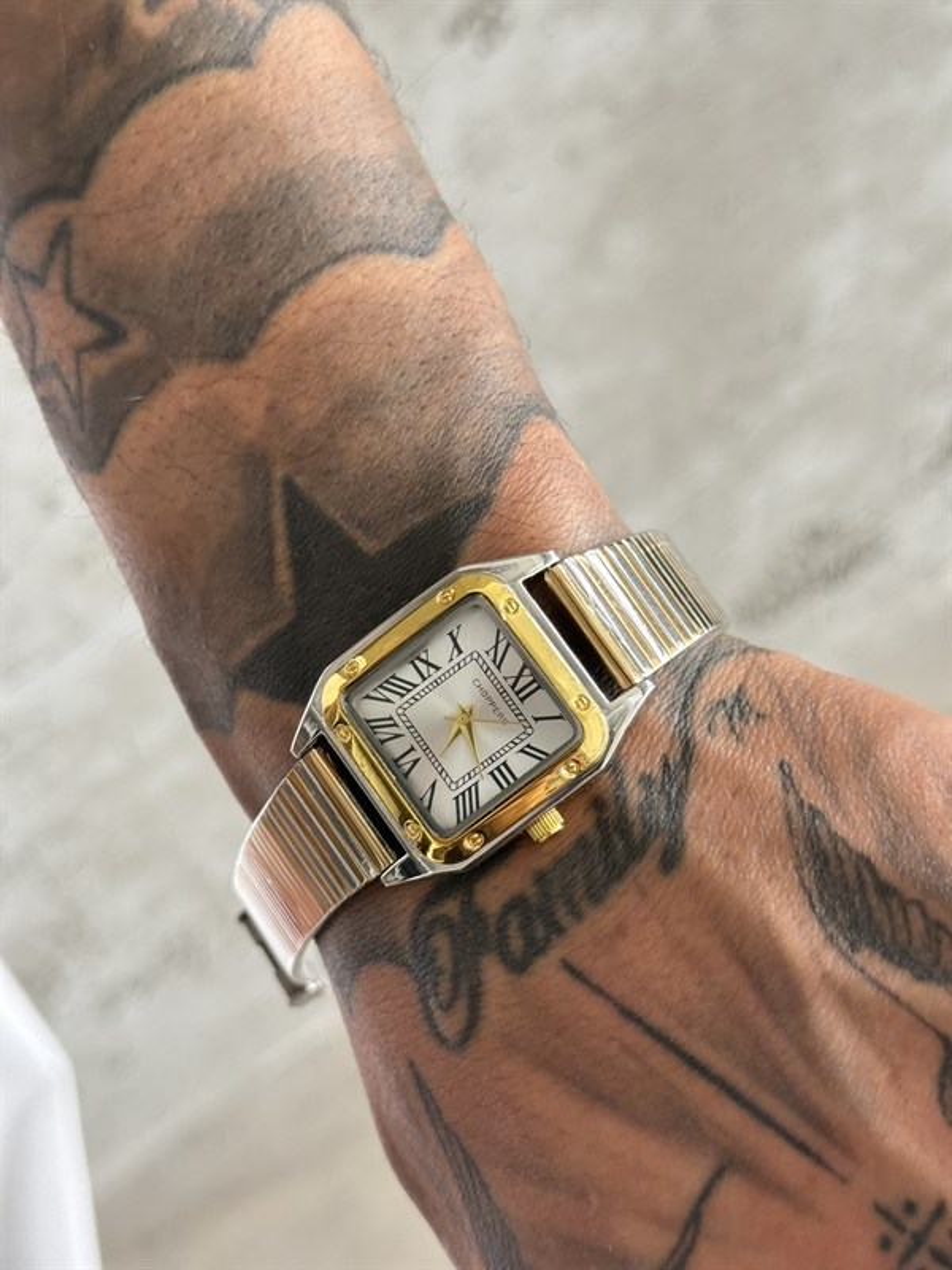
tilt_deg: -59.0
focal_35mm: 48
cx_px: 476
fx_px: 1760
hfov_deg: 30.3
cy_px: 635
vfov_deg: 39.7
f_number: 1.78
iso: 200
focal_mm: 6.76
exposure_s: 1/60
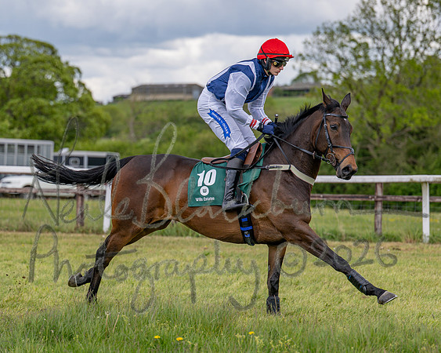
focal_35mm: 142
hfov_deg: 13.5
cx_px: 179
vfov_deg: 10.8
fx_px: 1856
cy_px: 211
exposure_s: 1/2000
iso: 200
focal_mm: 95
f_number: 2.8
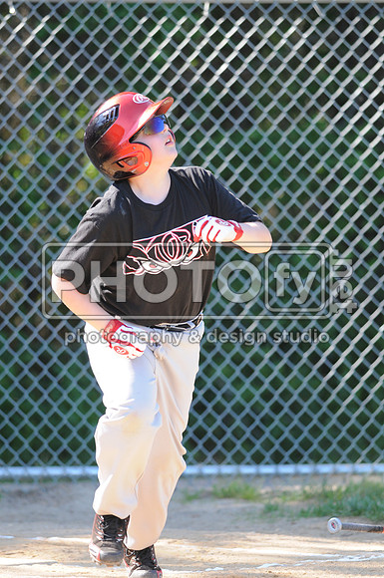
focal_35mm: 450
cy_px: 289
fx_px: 7221
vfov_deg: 4.6
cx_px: 192
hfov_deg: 3.0
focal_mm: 300
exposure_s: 1/500
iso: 400
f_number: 4
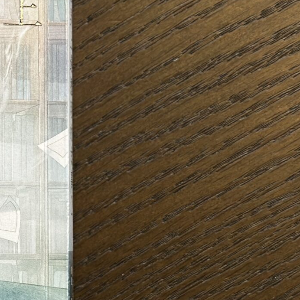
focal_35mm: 157
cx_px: -154
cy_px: 205
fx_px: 1539
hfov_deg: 10.7
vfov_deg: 11.1
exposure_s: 1/154
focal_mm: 6.86
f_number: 1.78
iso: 64
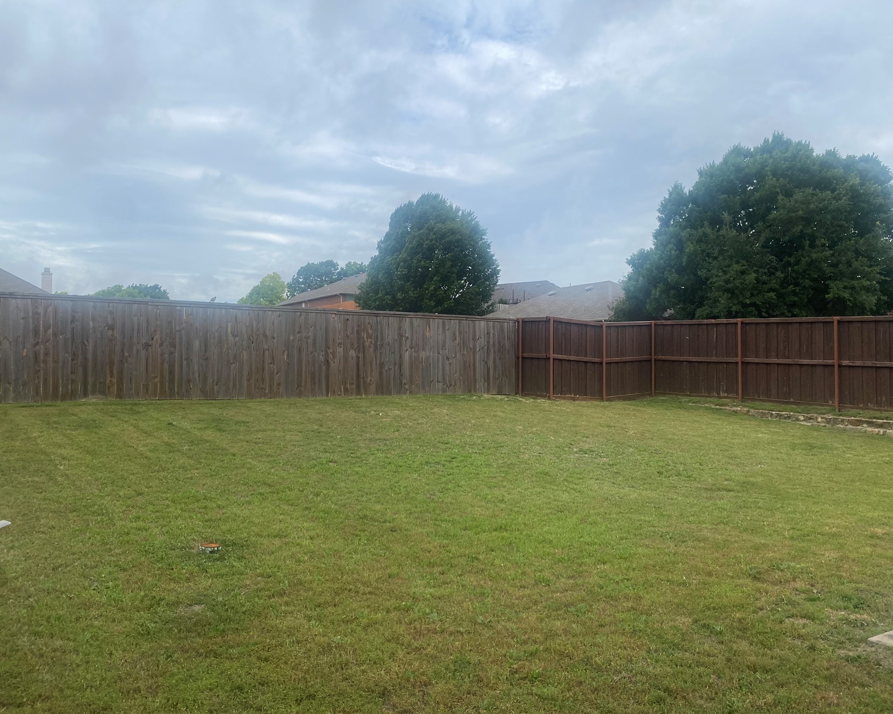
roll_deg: -0.9
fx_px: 740
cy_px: 359
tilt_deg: +2.1
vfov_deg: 51.5
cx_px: 447
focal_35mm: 28
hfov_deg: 62.2
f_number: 1.8
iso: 32
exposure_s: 1/1377
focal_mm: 4.25
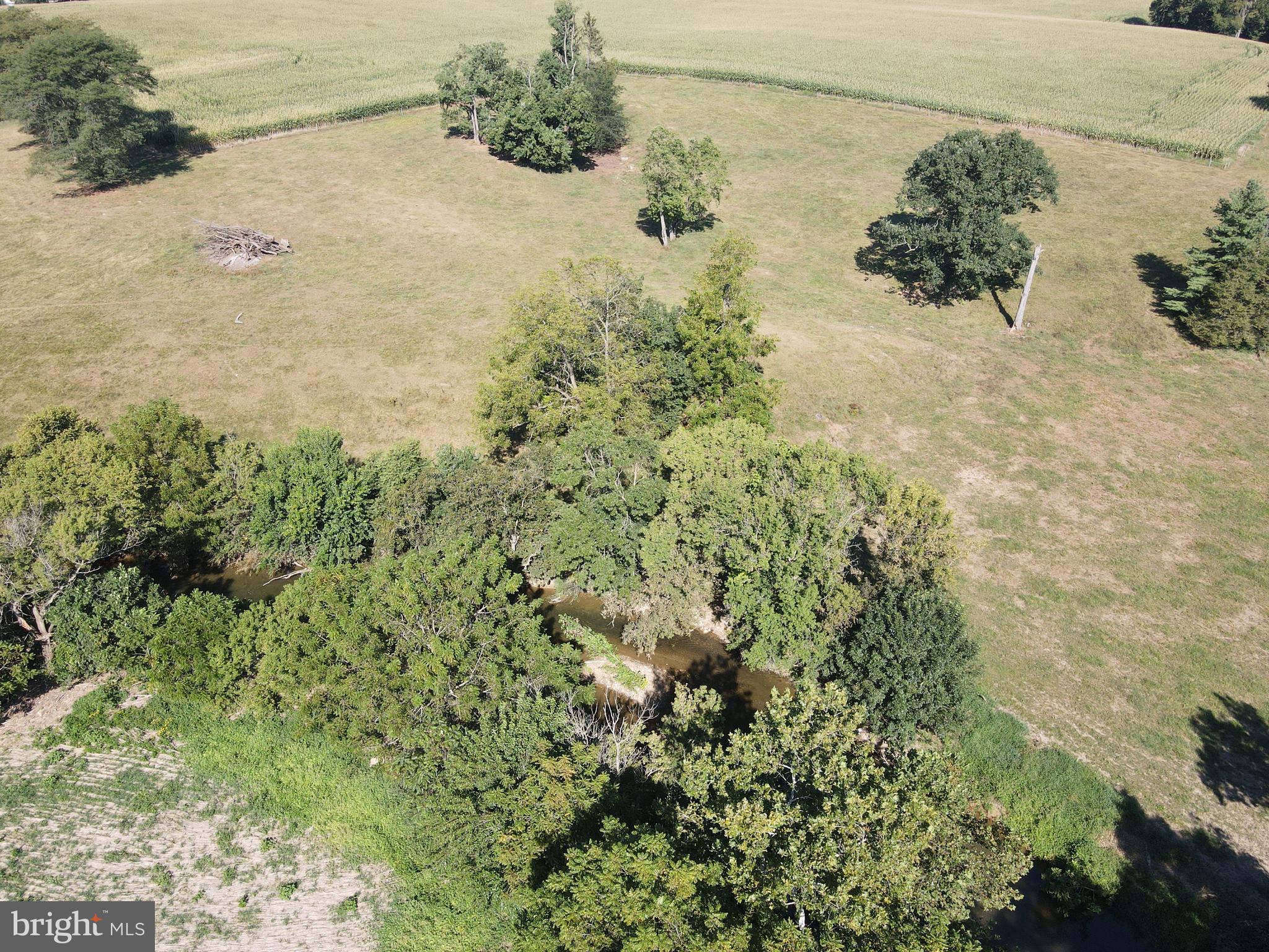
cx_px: 634
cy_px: 476
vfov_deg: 56.8
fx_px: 880
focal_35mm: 24
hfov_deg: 71.6
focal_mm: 4.5
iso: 100
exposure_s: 1/320
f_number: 2.8
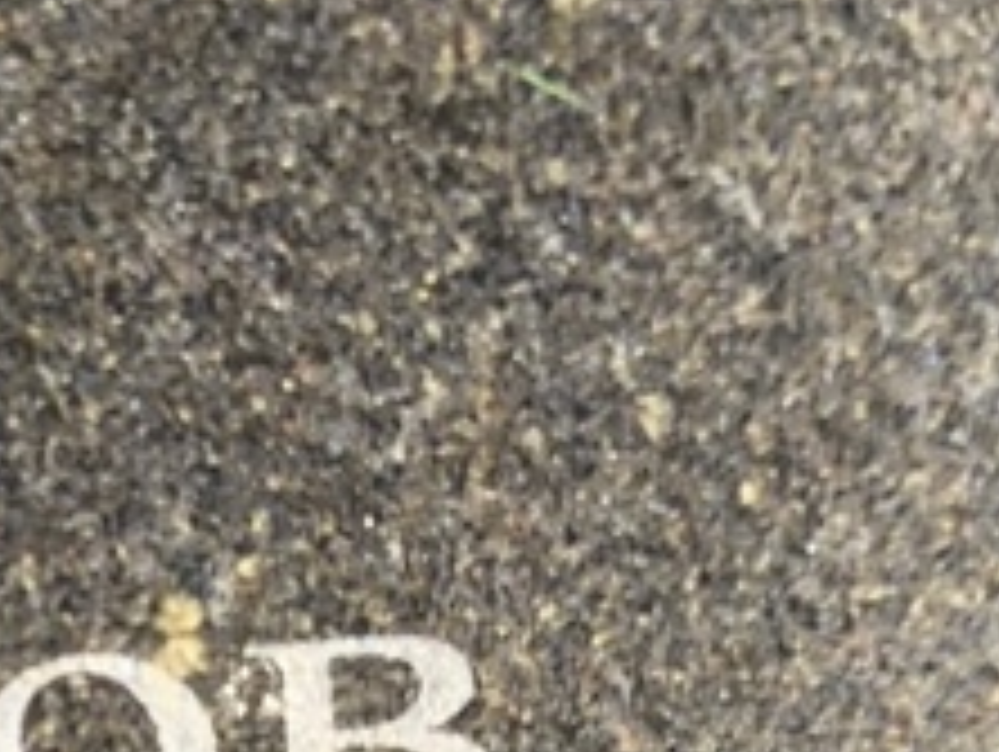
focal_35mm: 180
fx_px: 5200
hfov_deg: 10.5
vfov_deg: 8.1
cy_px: 1063
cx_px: -574
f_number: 1.7
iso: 50
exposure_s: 1/179
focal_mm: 4.71
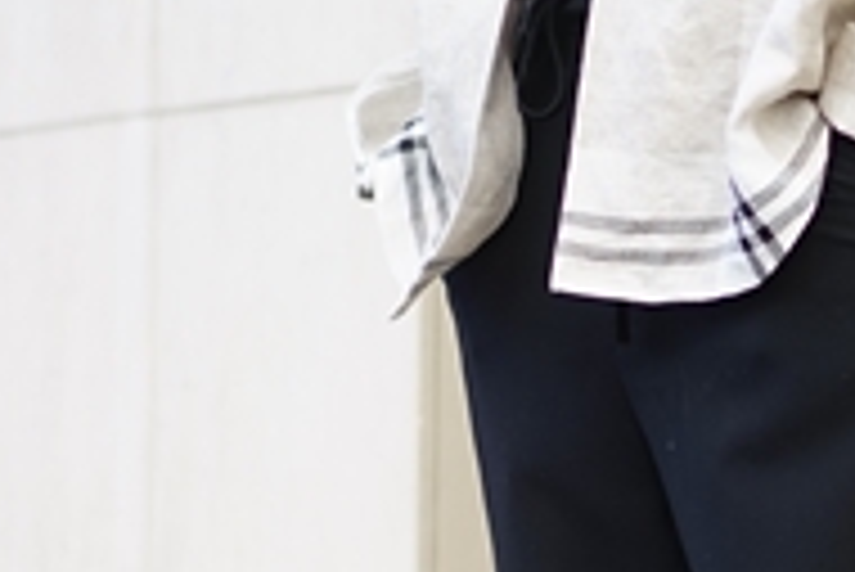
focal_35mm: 231
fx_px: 5490
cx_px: 1188
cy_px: 547
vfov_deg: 5.9
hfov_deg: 8.7
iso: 100
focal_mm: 55
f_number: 2
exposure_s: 1/320
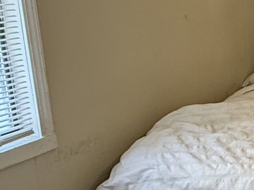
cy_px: 55
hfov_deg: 24.1
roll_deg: +0.1
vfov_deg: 23.5
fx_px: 455
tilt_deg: -11.4
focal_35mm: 62
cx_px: 386
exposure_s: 1/60
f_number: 2.2
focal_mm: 2.22
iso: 500
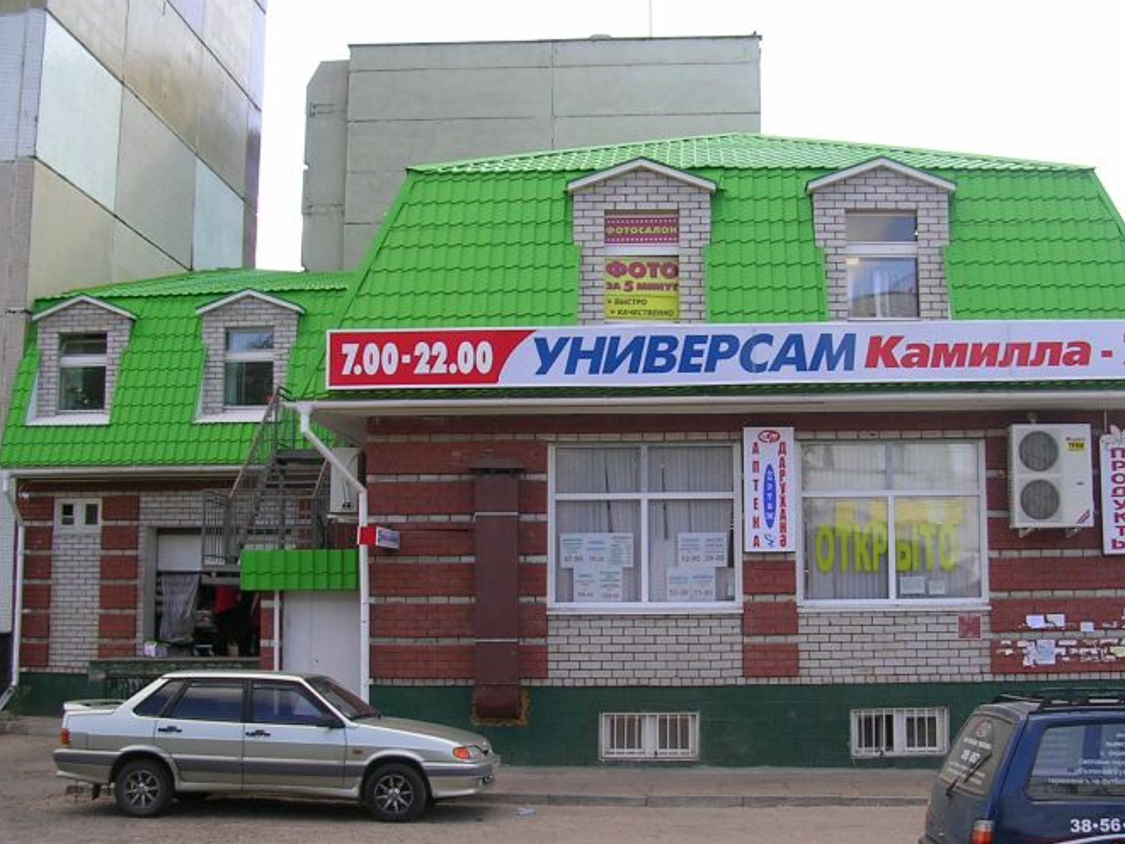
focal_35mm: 46
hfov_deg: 41.1
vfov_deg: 31.5
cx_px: 645
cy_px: 463
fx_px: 1495
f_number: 2.8
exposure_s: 1/268
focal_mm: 5.8
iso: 50
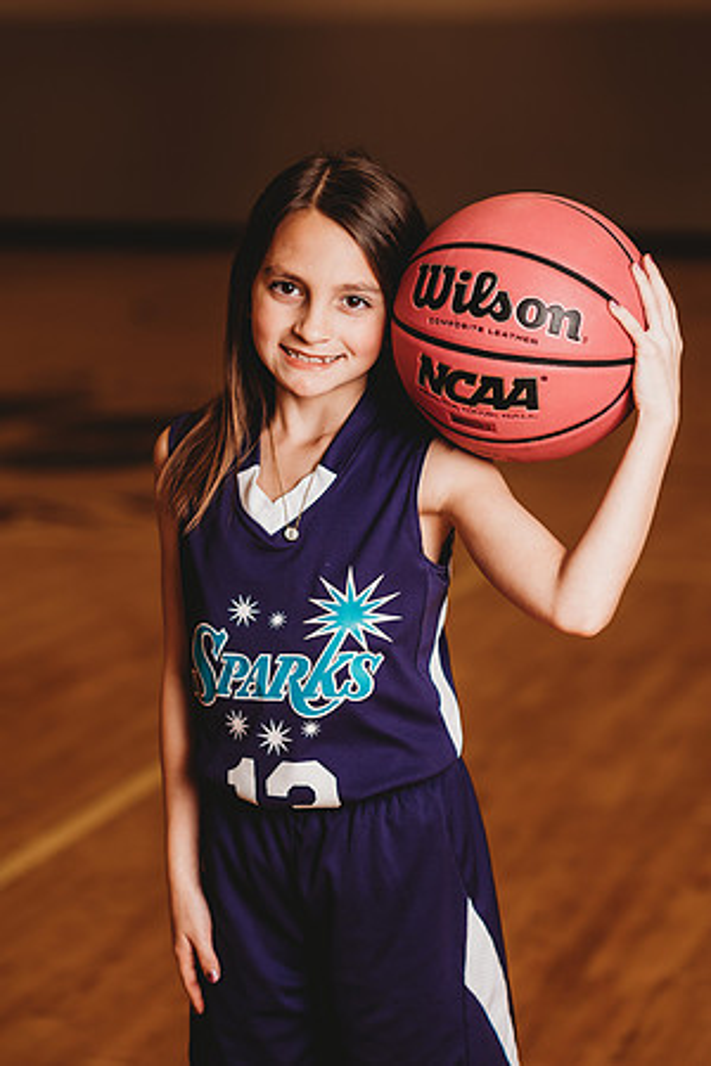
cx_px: 356
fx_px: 2518
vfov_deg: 23.9
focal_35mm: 85
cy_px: 533
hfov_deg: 16.1
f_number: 2.5
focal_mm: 85
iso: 100
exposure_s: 1/160
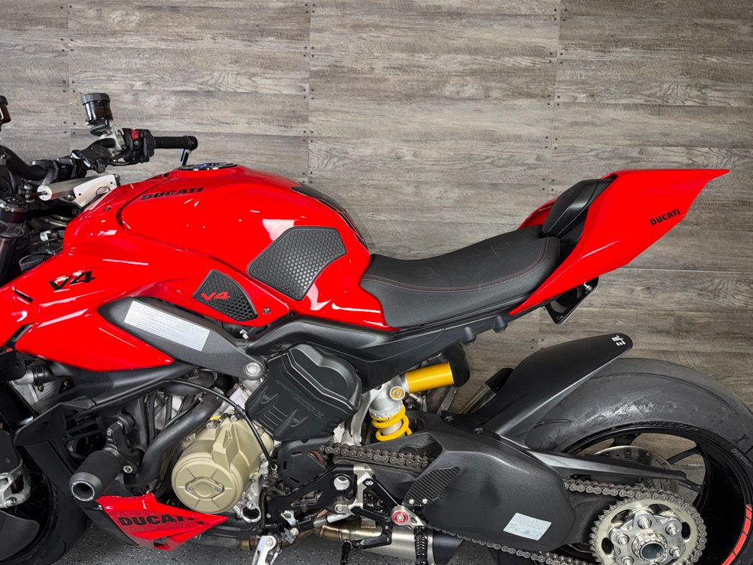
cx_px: 378
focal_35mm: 25
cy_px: 284
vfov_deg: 54.9
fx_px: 544
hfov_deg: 69.4
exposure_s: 1/30
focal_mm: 6.76
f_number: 1.78
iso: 64
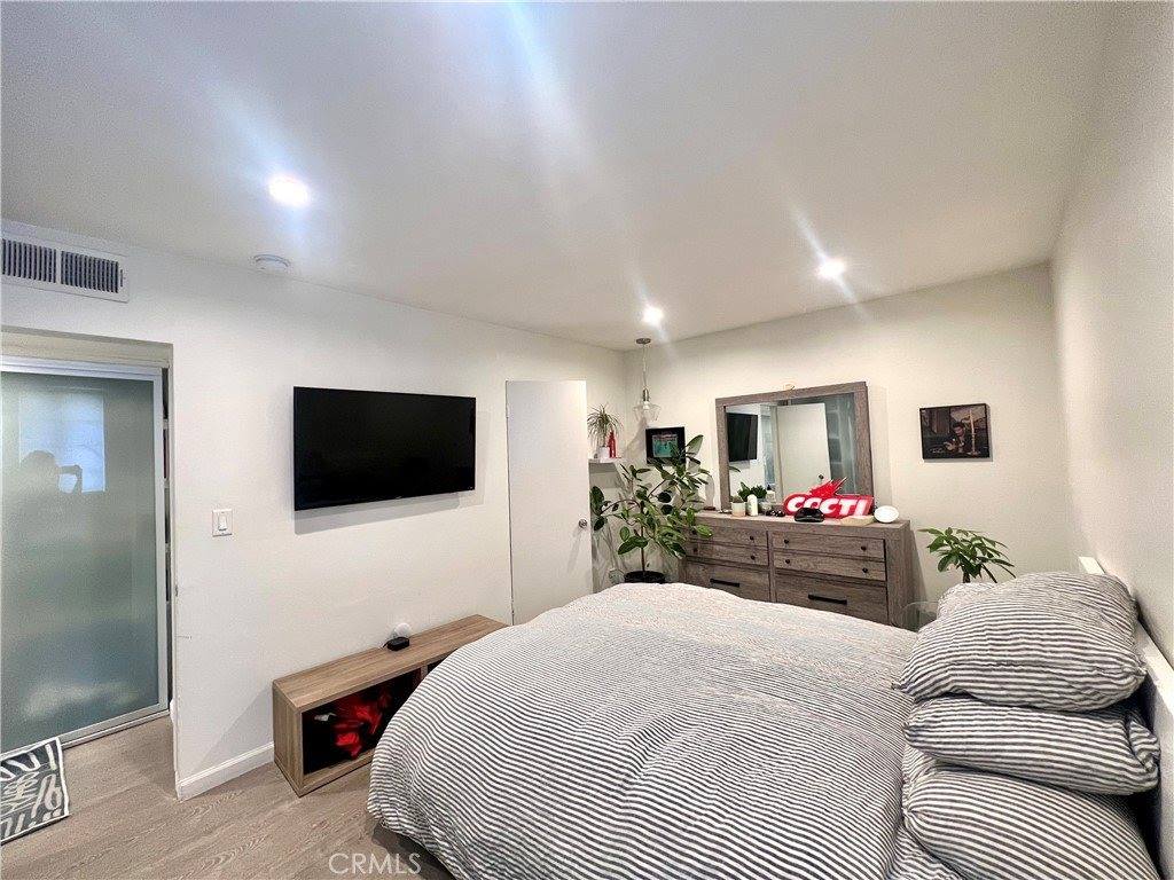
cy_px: 440
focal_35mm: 13
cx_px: 587
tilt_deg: +0.2
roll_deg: +2.9
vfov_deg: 89.9
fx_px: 441
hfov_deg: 106.2
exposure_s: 1/60
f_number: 1.8
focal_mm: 1.57
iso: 250
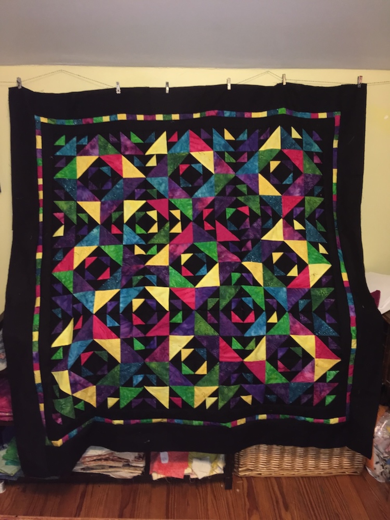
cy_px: 260
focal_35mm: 29
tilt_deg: -15.9
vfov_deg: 61.7
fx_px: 436
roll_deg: -3.6
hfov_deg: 48.2
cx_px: 195
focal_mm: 4.15
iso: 160
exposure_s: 1/24
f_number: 2.2
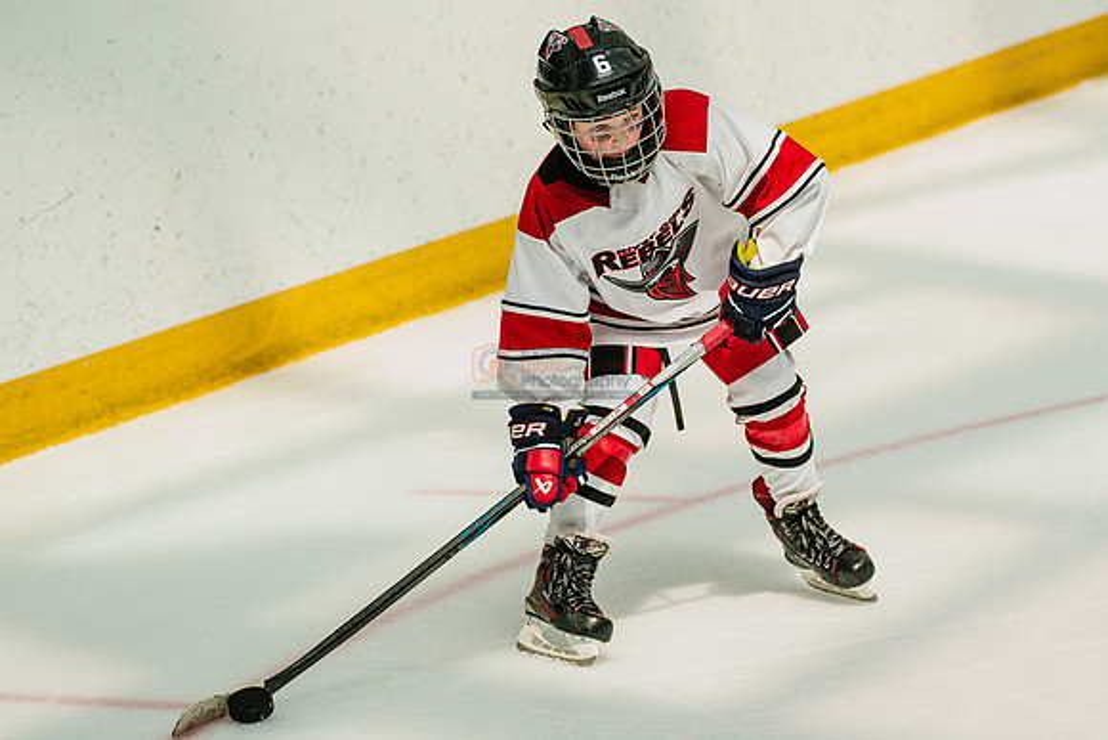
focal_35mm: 200
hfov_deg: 10.3
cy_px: 355
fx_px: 6158
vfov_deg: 6.9
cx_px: 738
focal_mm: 148
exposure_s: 1/3200
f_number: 4
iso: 1600
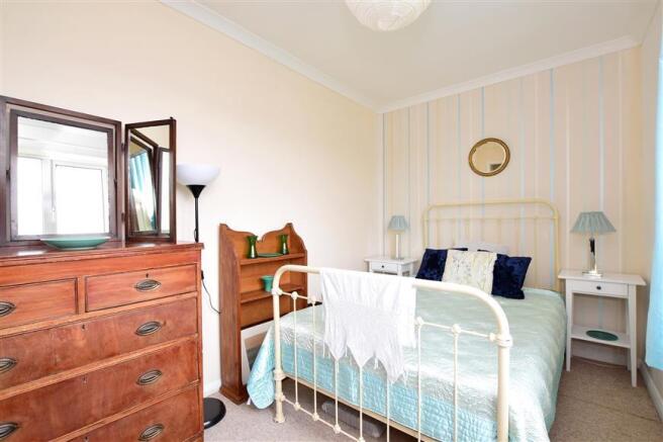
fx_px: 304
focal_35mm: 16
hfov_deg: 95.0
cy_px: 221
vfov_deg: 72.0
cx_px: 332
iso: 400
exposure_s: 1/50
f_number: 6.3
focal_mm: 11
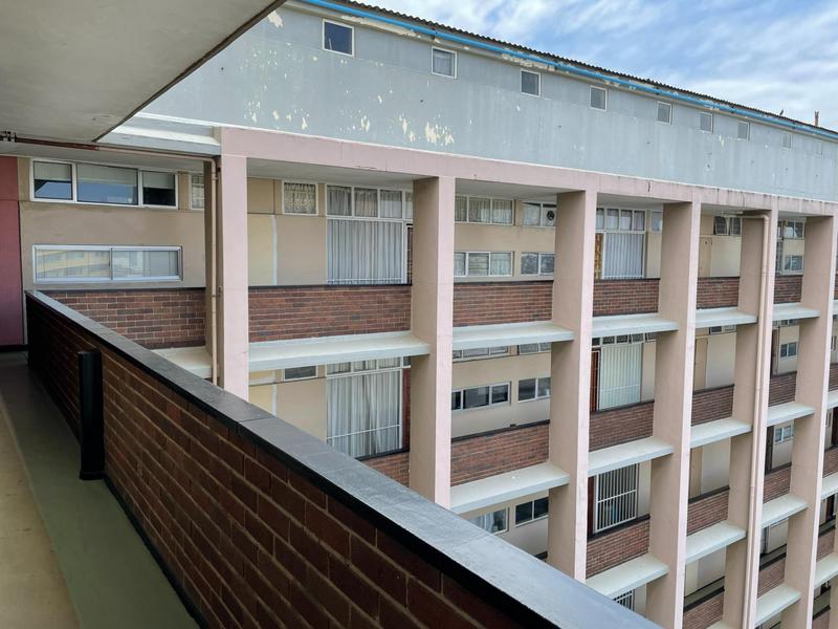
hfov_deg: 67.3
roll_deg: -0.9
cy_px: 314
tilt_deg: -4.8
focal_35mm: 26
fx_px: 629
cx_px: 419
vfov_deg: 53.1
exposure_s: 1/1171
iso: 32
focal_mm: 4.2
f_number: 1.6
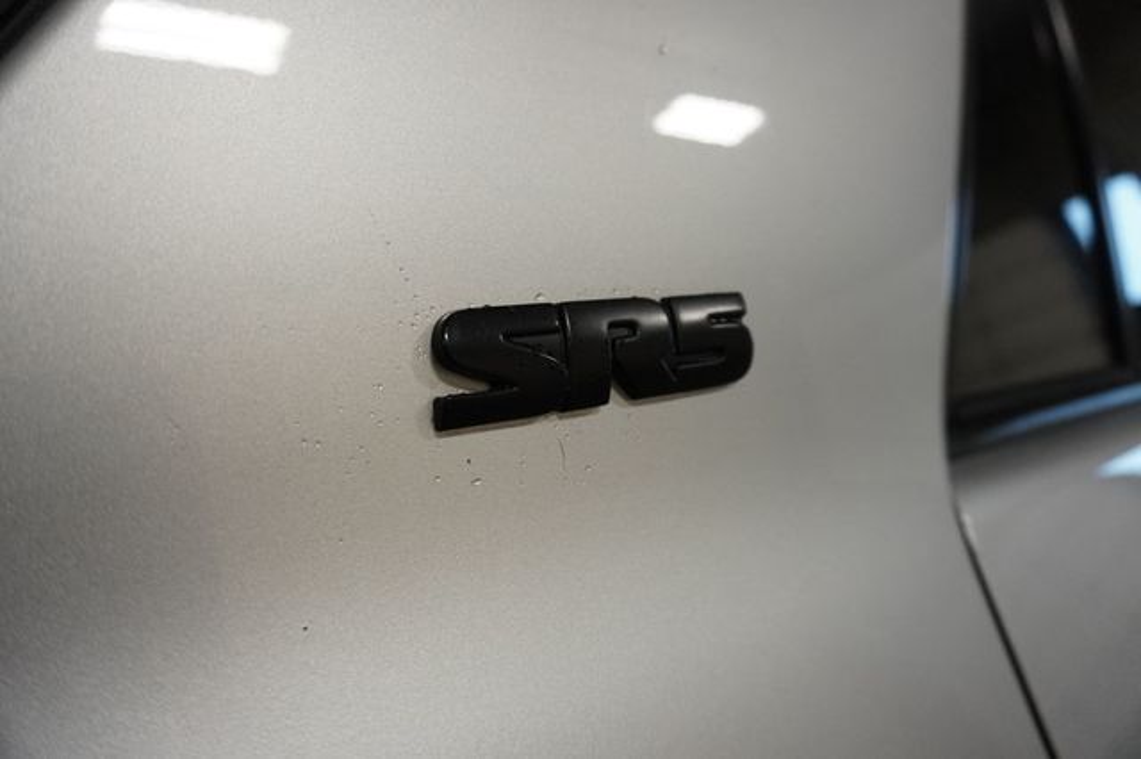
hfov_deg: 73.8
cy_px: 380
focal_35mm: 24
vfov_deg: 53.1
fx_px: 760
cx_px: 570
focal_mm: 16
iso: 1600
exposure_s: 1/160
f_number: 4
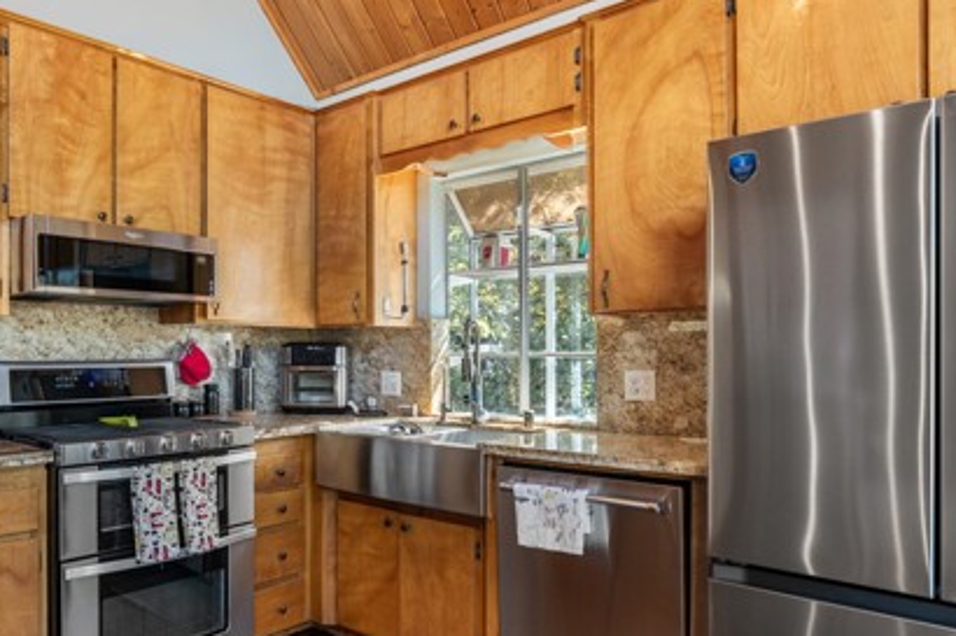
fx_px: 664
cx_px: 357
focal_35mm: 25
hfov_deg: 70.3
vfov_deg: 51.0
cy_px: 373
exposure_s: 1/10
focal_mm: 16
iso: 400
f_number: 7.1
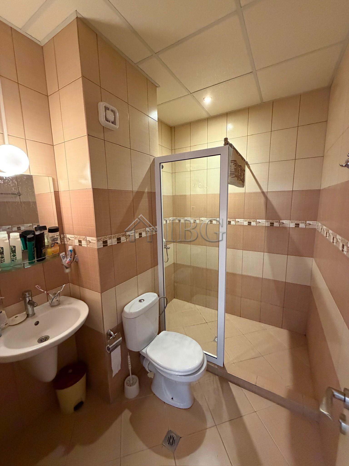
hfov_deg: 85.7
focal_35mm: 14
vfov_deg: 102.1
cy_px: 233
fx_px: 188
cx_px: 174
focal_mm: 2.22
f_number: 2.2
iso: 640
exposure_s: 1/50
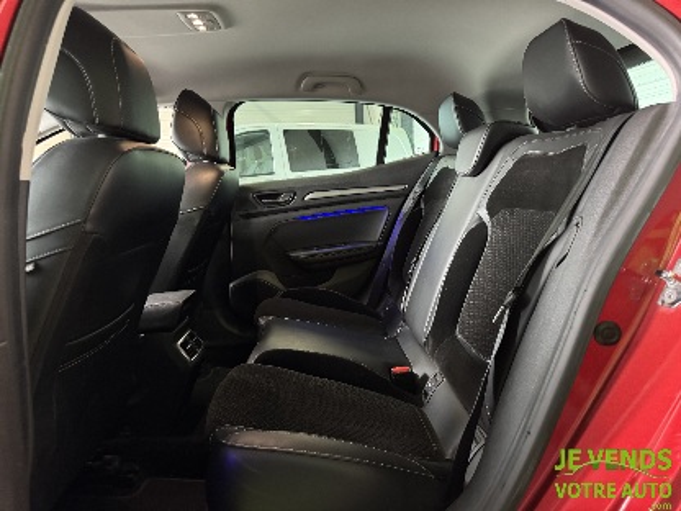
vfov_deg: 56.8
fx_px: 472
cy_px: 256
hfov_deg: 71.6
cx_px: 340
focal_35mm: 24
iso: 800
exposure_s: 1/33
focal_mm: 6.76
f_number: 1.78
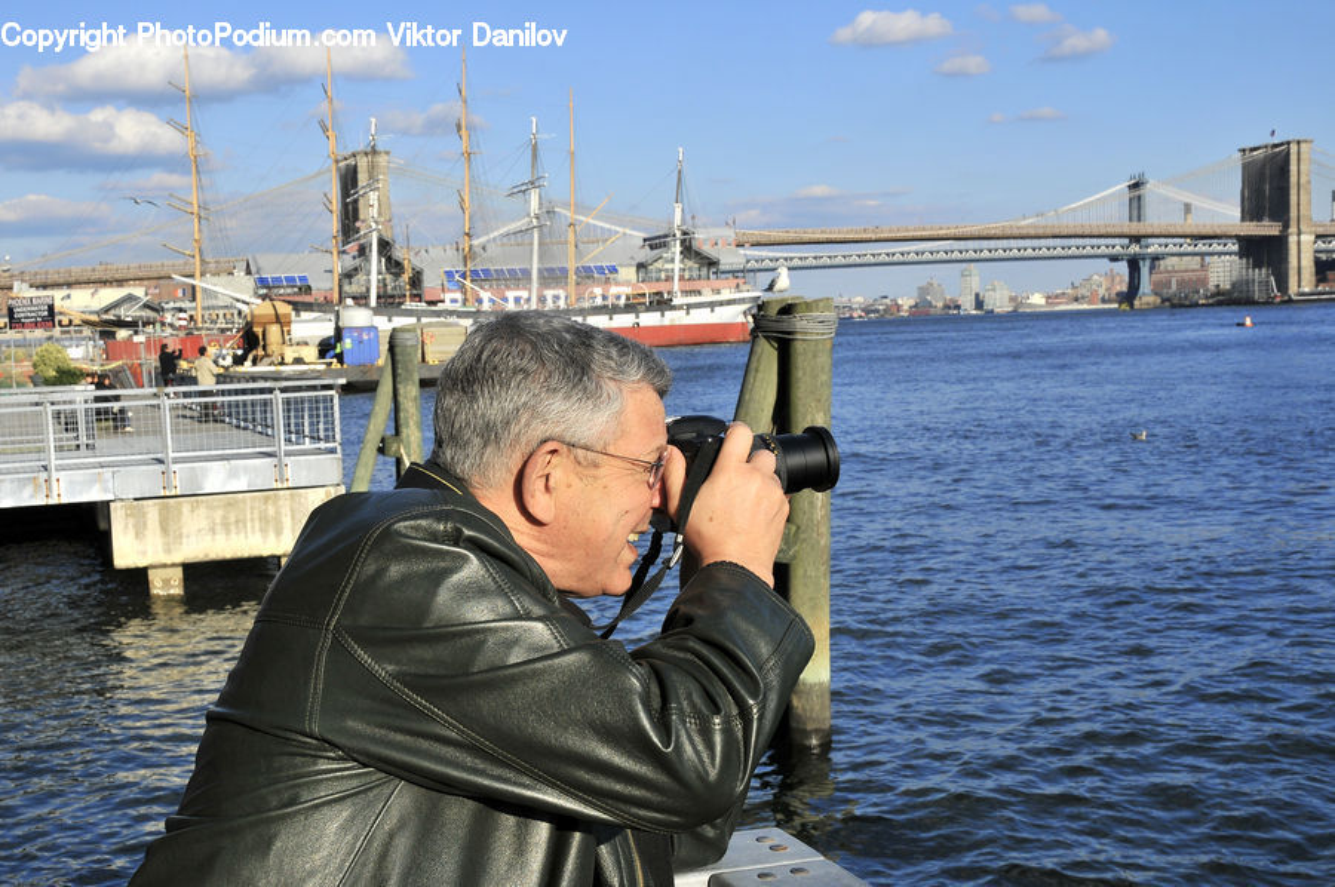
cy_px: 444
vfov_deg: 31.8
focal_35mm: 42
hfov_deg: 46.4
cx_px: 668
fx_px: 1556
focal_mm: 28
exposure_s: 1/500
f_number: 11
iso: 200
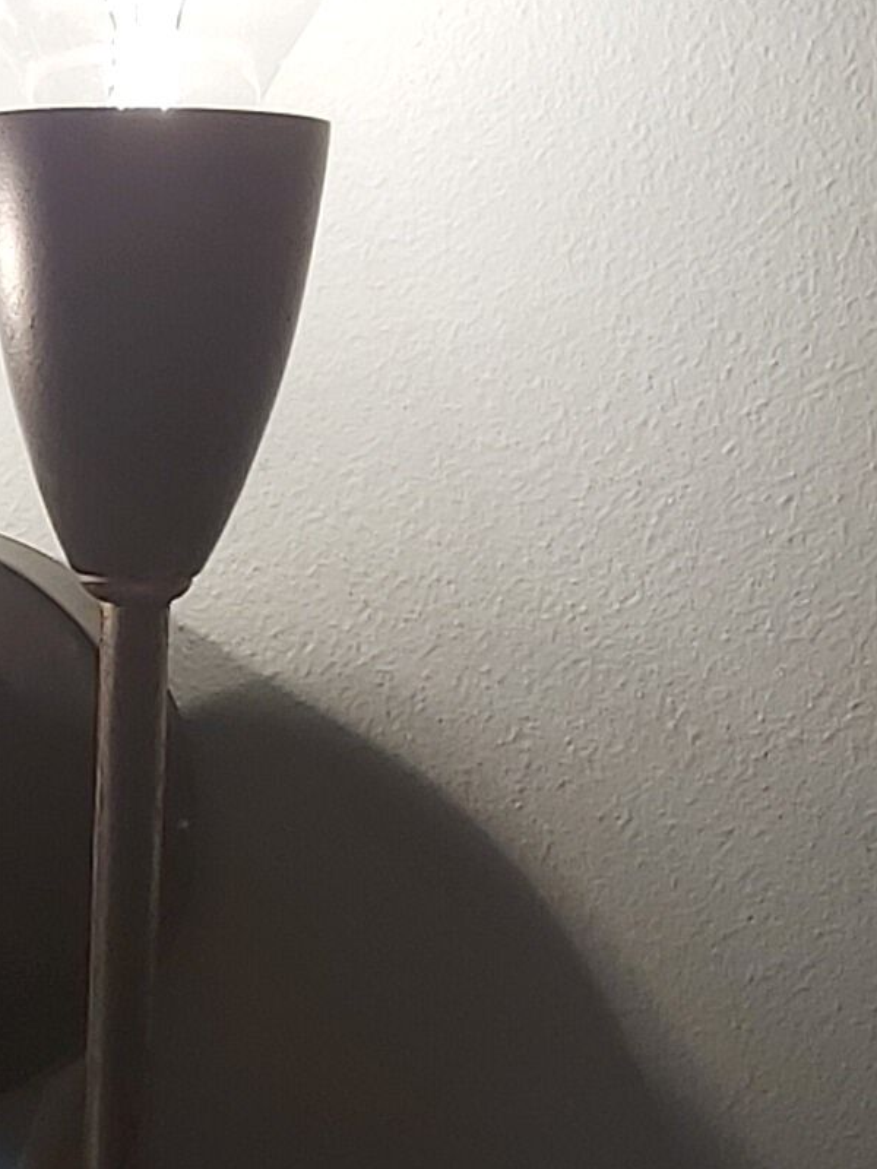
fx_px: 4425
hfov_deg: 11.1
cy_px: 1184
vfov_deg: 14.8
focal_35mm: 131
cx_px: -208
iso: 64
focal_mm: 3.92
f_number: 1.7
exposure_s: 1/313
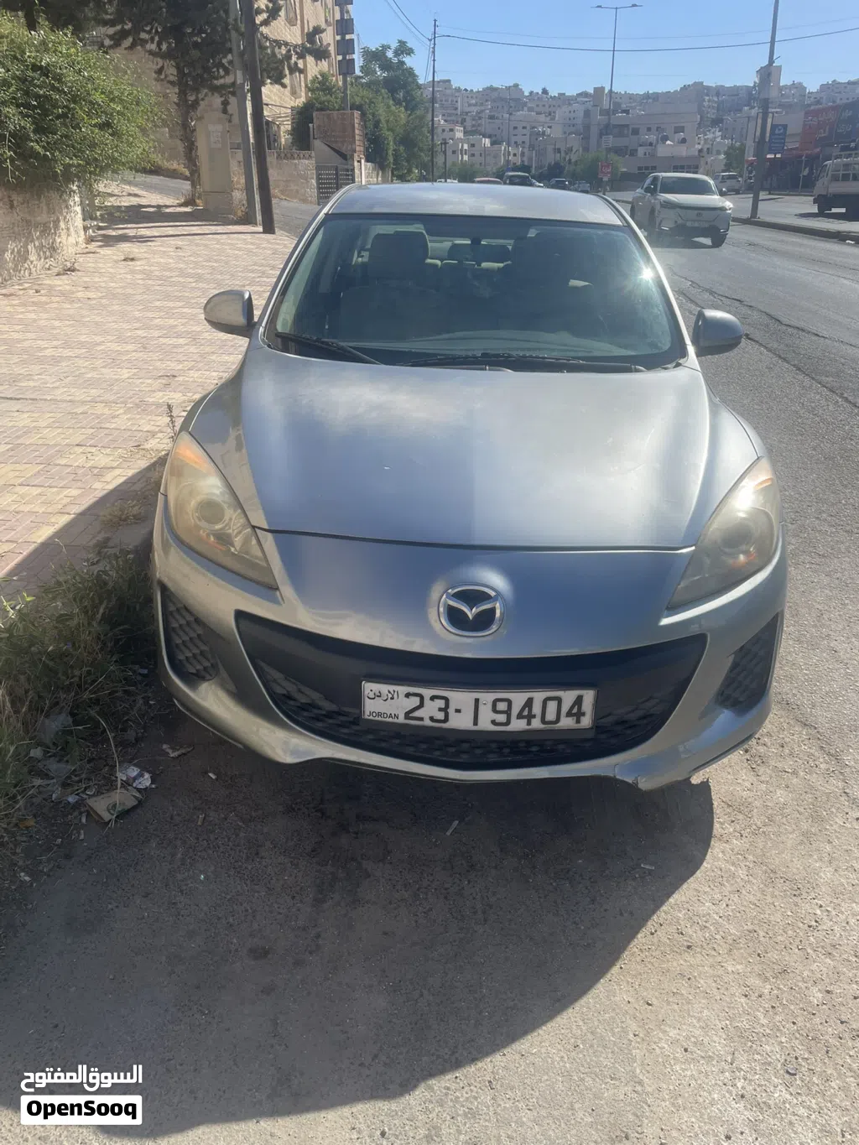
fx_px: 860
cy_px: 572
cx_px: 430
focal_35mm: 26
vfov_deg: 67.3
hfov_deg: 53.1
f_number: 1.6
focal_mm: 4.2
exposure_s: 1/3125
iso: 32
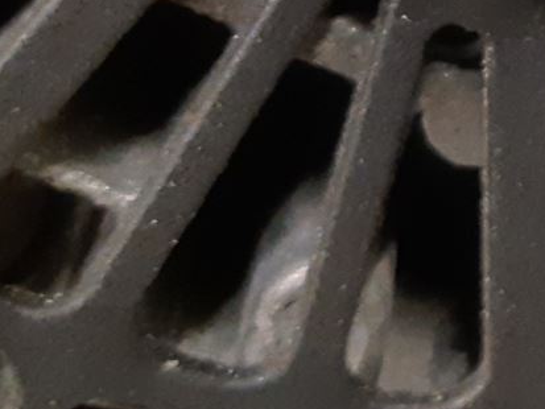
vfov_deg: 11.0
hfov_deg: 13.1
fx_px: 2032
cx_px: 1108
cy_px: -236
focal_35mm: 129
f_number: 1.7
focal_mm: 3.93
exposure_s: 1/25
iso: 250
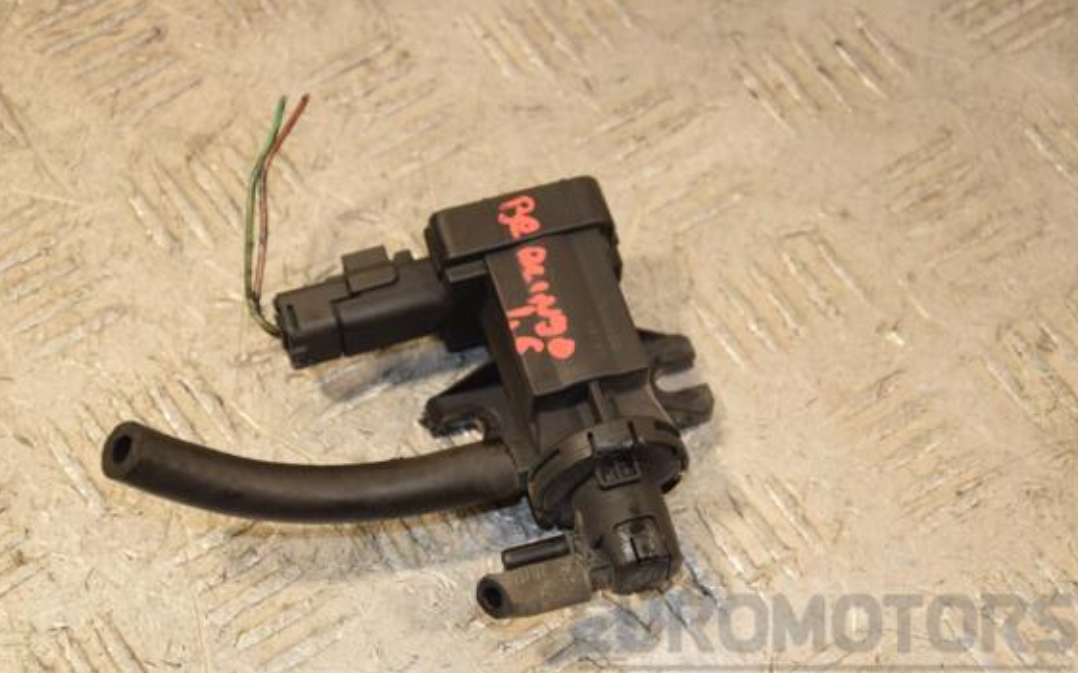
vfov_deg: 12.1
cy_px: 367
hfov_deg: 19.3
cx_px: 536
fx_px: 3171
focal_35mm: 108
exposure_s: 1/200
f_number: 6.3
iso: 800
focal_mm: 66
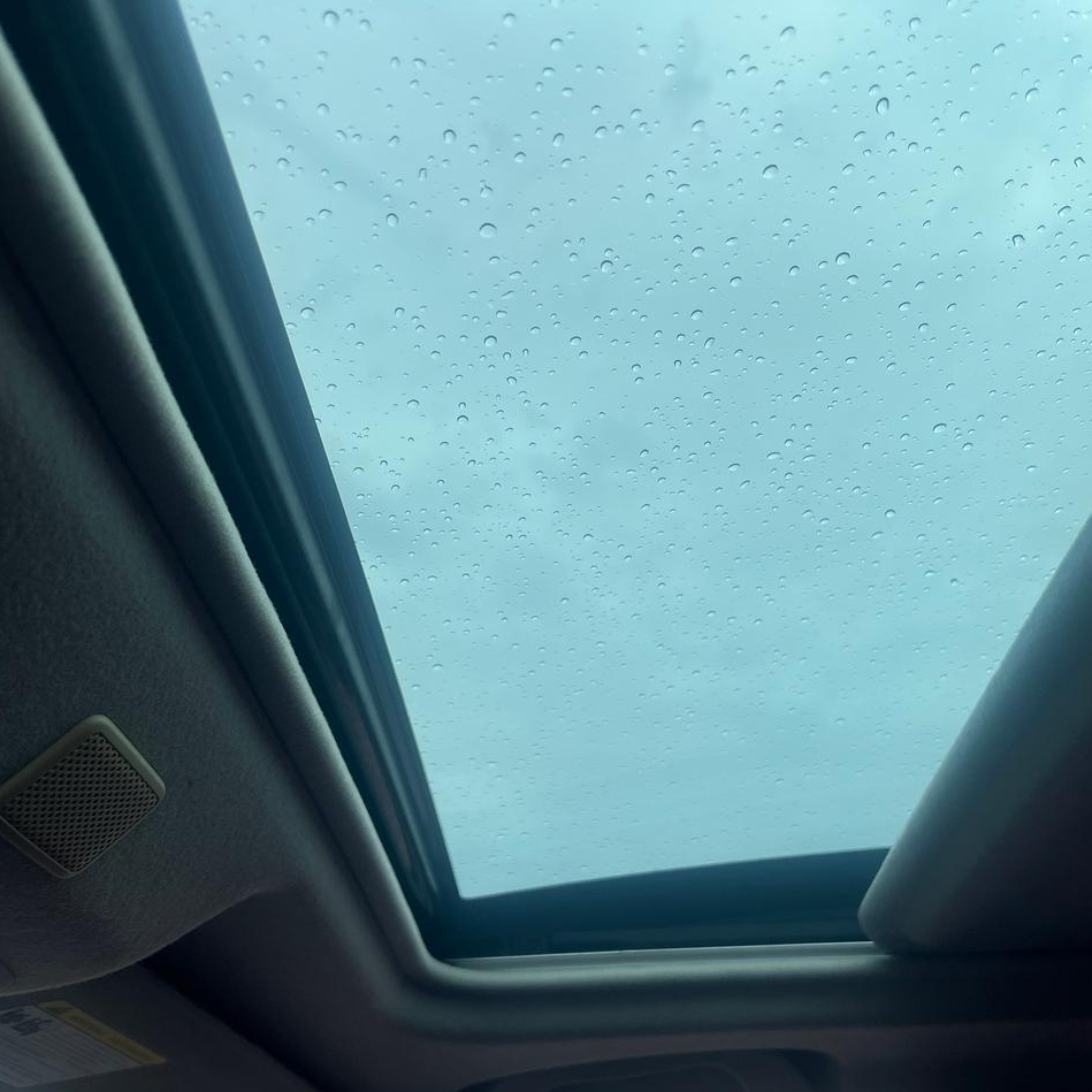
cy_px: 550
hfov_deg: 52.5
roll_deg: +0.5
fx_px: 1106
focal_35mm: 31
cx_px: 544
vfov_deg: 52.5
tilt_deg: +31.7
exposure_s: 1/1175
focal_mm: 5.1
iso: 50
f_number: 1.6
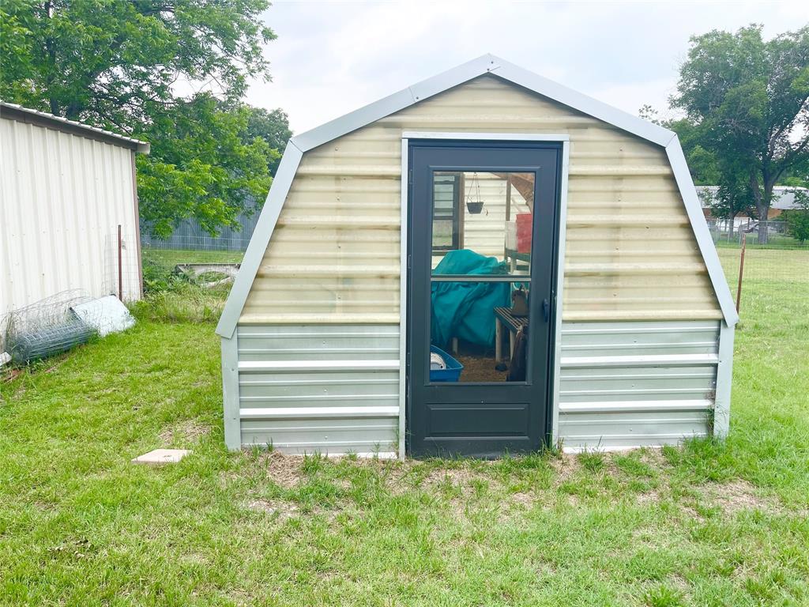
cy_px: 304
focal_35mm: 25
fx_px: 584
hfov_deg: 69.4
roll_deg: +0.0
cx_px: 404
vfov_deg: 54.9
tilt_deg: -9.5
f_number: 1.6
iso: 32
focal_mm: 5.1
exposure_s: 1/1212
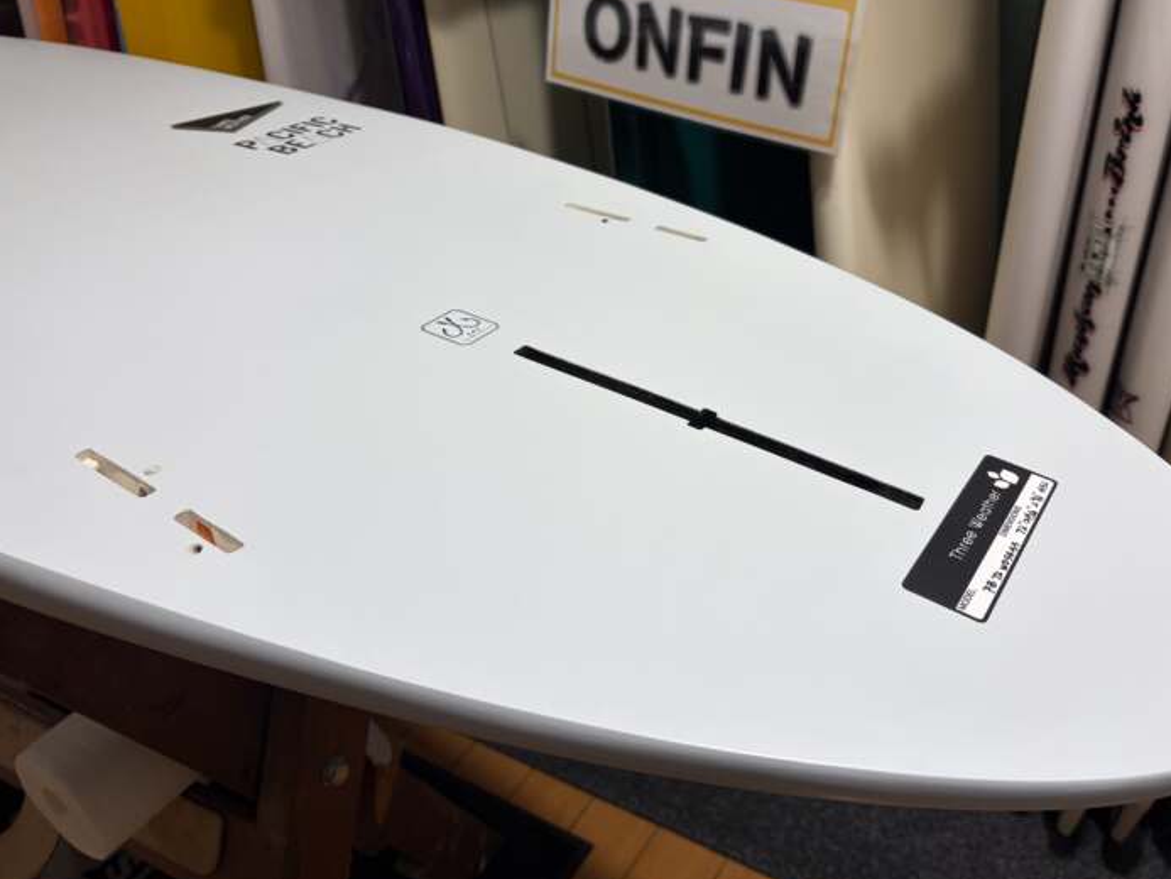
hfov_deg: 59.7
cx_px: 662
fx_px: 1015
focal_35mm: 30
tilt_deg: -31.9
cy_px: 411
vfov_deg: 46.8
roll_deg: +1.4
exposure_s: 1/256
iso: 40
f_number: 1.6
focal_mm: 5.96
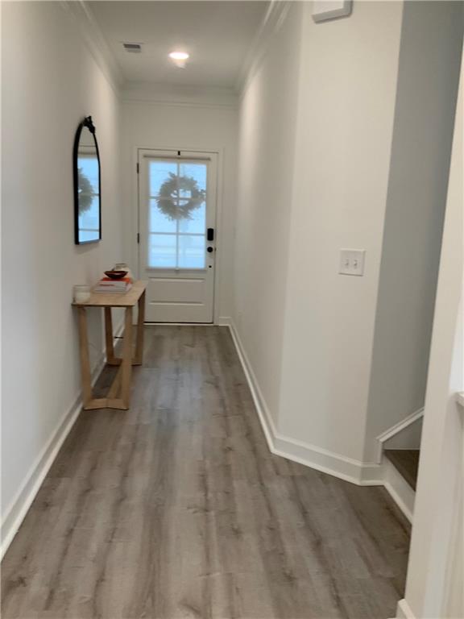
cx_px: 232
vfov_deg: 61.7
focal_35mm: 29
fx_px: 518
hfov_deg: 48.2
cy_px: 310
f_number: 1.8
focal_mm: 3
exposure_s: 1/60
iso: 64
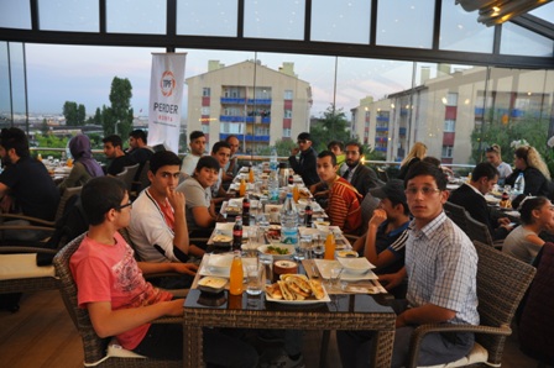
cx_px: 277
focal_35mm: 27
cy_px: 184
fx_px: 415
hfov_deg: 67.4
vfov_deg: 47.9
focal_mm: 18
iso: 800
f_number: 4
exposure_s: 1/60
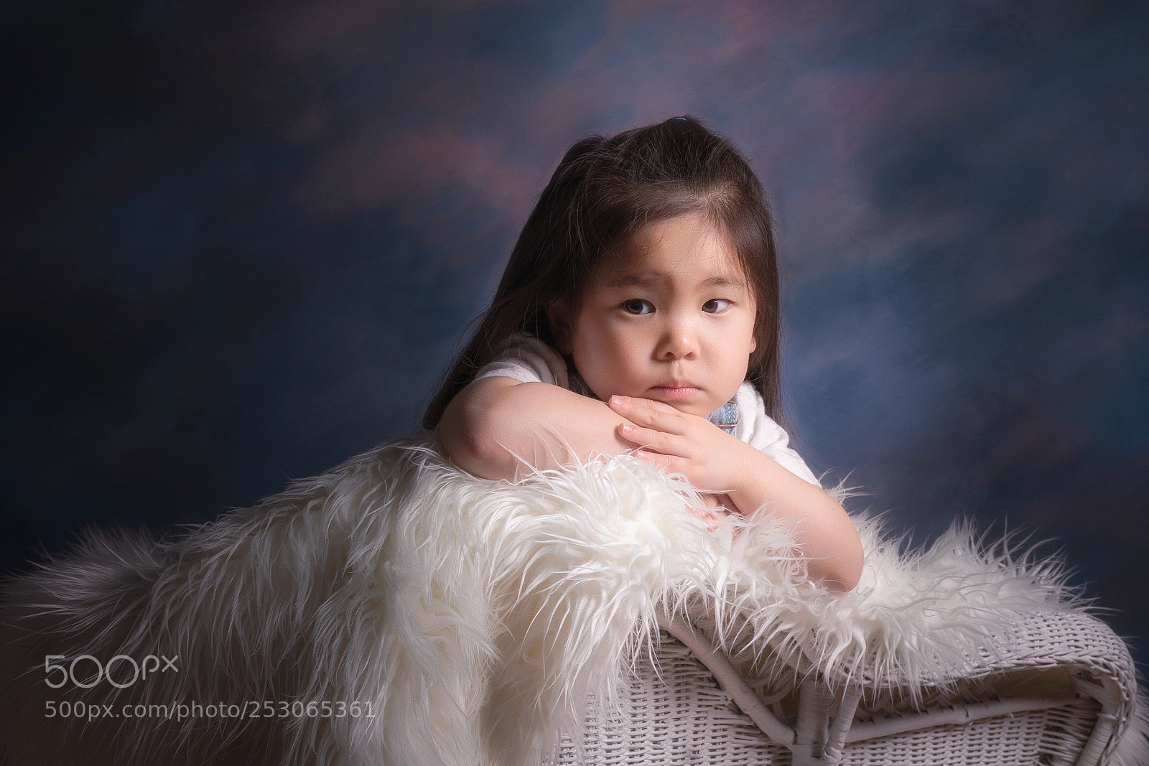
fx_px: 989
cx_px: 574
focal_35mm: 31
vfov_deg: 42.3
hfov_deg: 60.3
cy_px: 383
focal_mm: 31
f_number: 8
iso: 100
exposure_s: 1/125
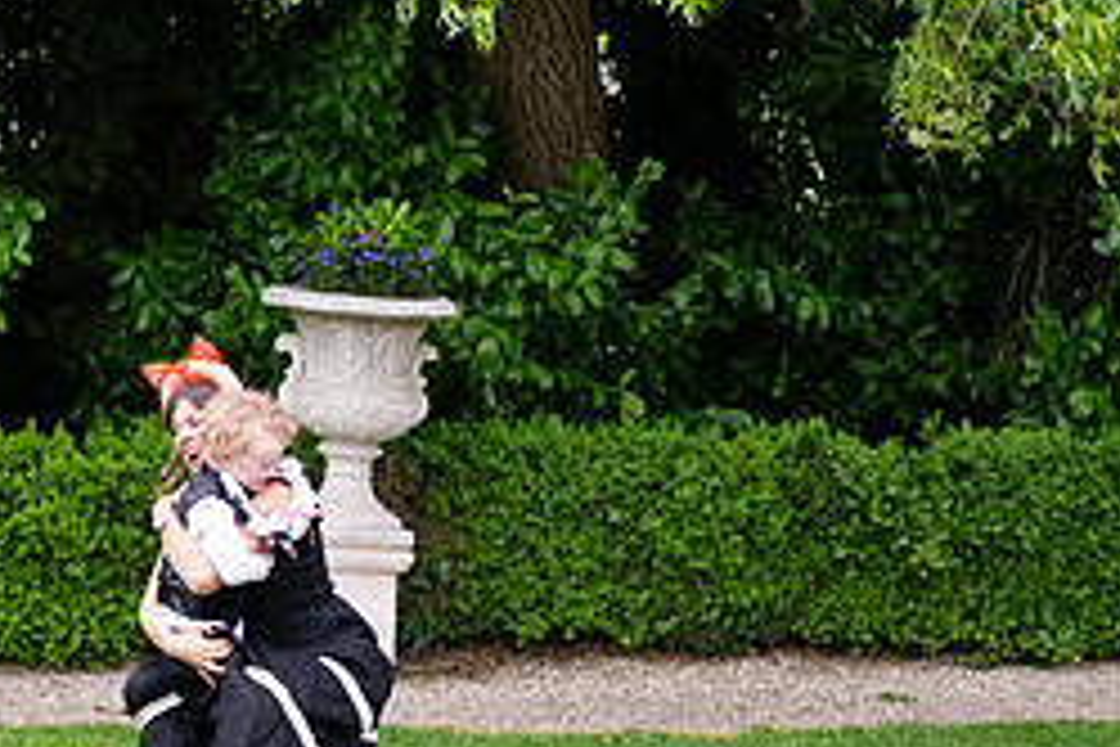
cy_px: 452
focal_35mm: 163
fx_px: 5071
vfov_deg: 8.4
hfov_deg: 12.6
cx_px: 243
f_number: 3.5
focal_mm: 70
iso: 200
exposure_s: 1/200
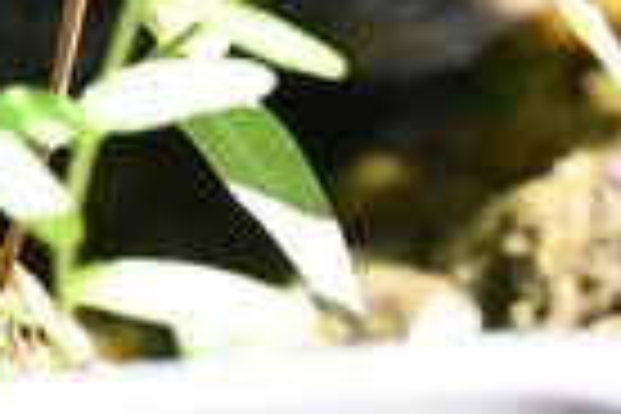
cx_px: 1310
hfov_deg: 1.5
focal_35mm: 1348
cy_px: -353
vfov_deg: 1.0
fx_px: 23251
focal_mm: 290
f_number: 10
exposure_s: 1/6400
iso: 20000
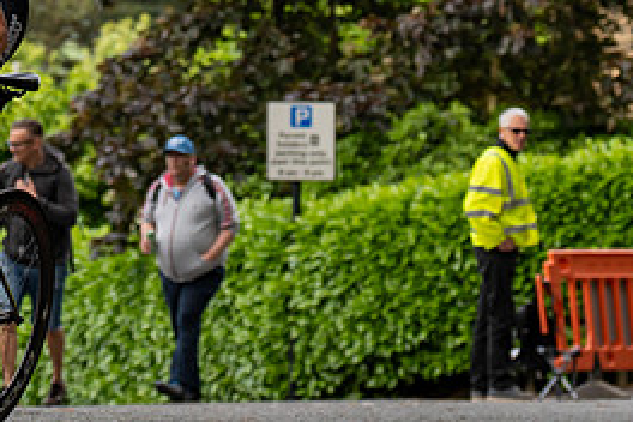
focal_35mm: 258
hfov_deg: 7.9
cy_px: -66
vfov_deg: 5.3
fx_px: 4536
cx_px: -78
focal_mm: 75
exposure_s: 1/800
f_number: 3.5
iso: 400
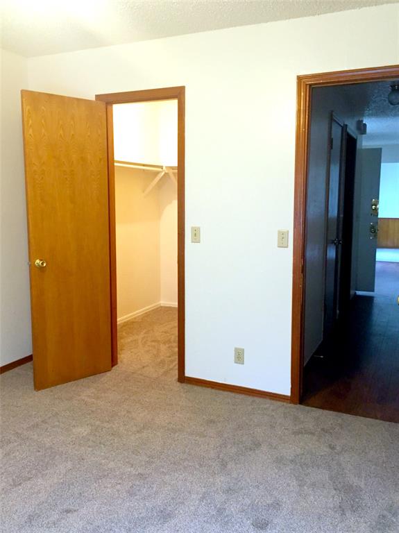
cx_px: 200
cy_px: 266
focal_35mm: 29
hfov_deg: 48.2
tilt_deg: -6.5
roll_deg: +1.8
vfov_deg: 61.7
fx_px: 446
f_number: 2.2
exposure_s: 1/17
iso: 250
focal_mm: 4.15
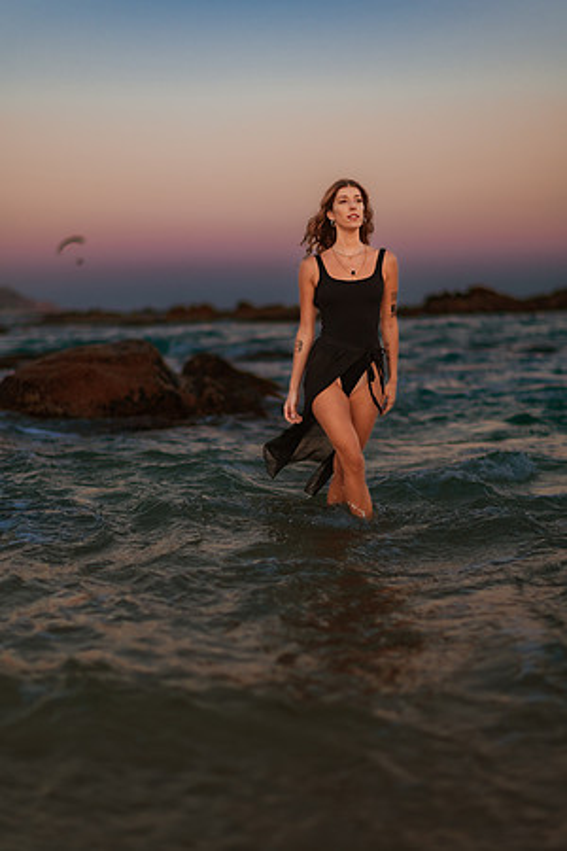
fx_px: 1370
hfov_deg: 23.4
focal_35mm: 58
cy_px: 426
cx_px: 284
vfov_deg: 34.5
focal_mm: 58
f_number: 1.4
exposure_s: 1/640
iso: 200
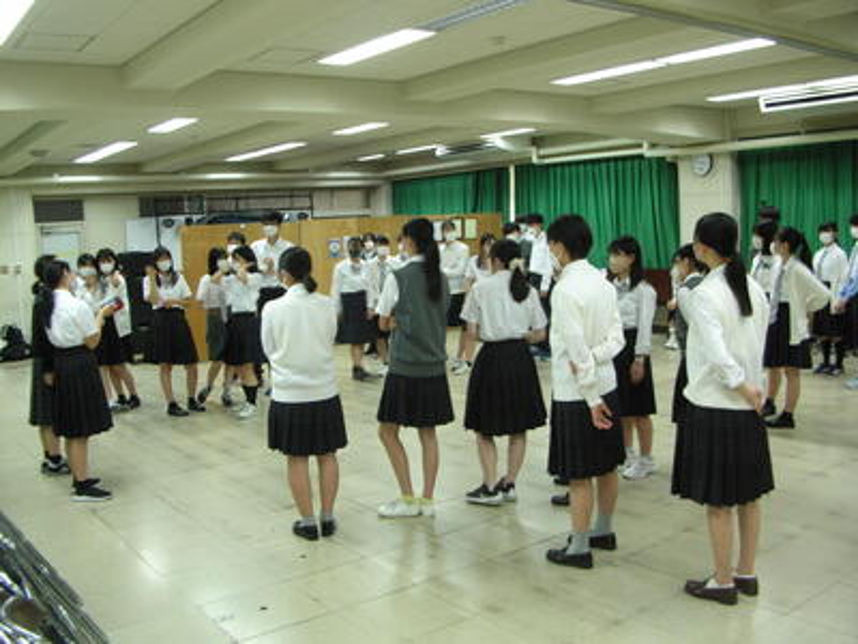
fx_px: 868
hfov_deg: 52.6
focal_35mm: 35
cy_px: 322
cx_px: 429
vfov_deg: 40.7
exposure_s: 1/5.9
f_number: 2.8
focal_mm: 5.8
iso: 65
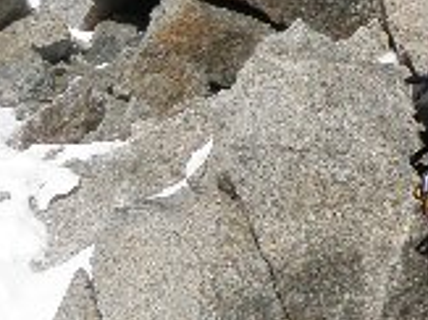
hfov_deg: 15.8
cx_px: 607
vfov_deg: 12.7
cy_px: 109
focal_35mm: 116
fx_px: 1433
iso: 50
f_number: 5
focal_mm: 5
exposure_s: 1/500
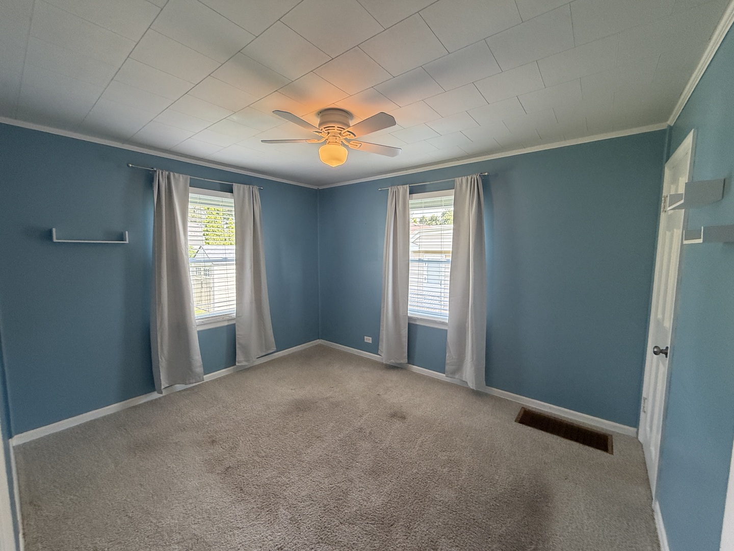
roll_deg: +0.0
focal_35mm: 14
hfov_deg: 102.1
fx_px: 297
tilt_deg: -5.8
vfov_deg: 85.7
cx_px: 367
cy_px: 276
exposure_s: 1/60
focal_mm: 2.22
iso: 160
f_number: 2.2
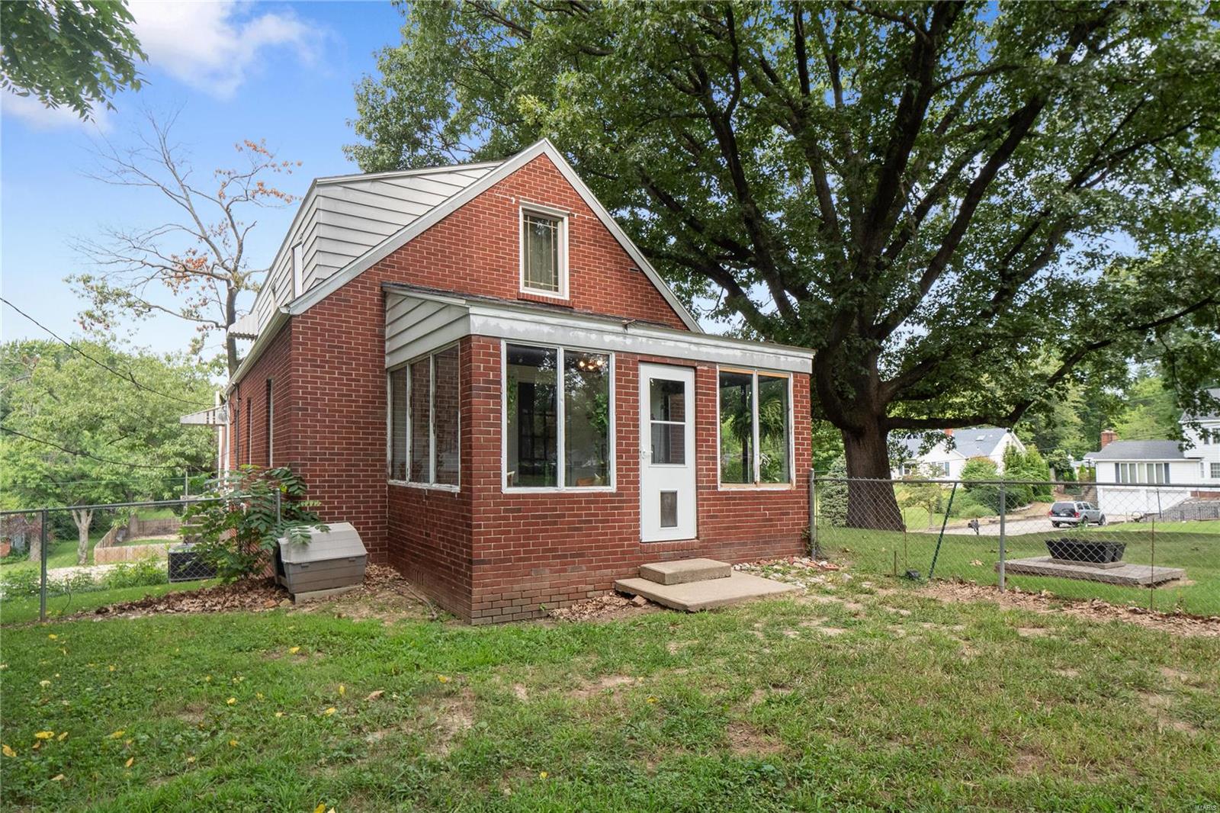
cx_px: 610
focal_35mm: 20
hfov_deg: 84.0
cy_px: 406
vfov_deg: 61.9
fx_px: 678
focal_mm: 10
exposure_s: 1/200
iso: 400
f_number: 8
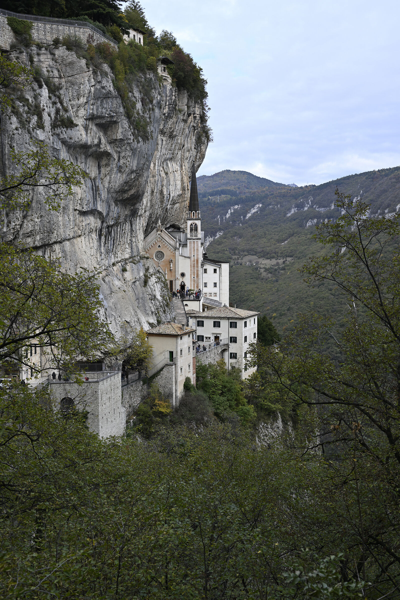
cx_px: 200
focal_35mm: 41
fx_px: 683
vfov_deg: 47.4
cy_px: 300
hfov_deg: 32.6
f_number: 5
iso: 64
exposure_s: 1/125
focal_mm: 41
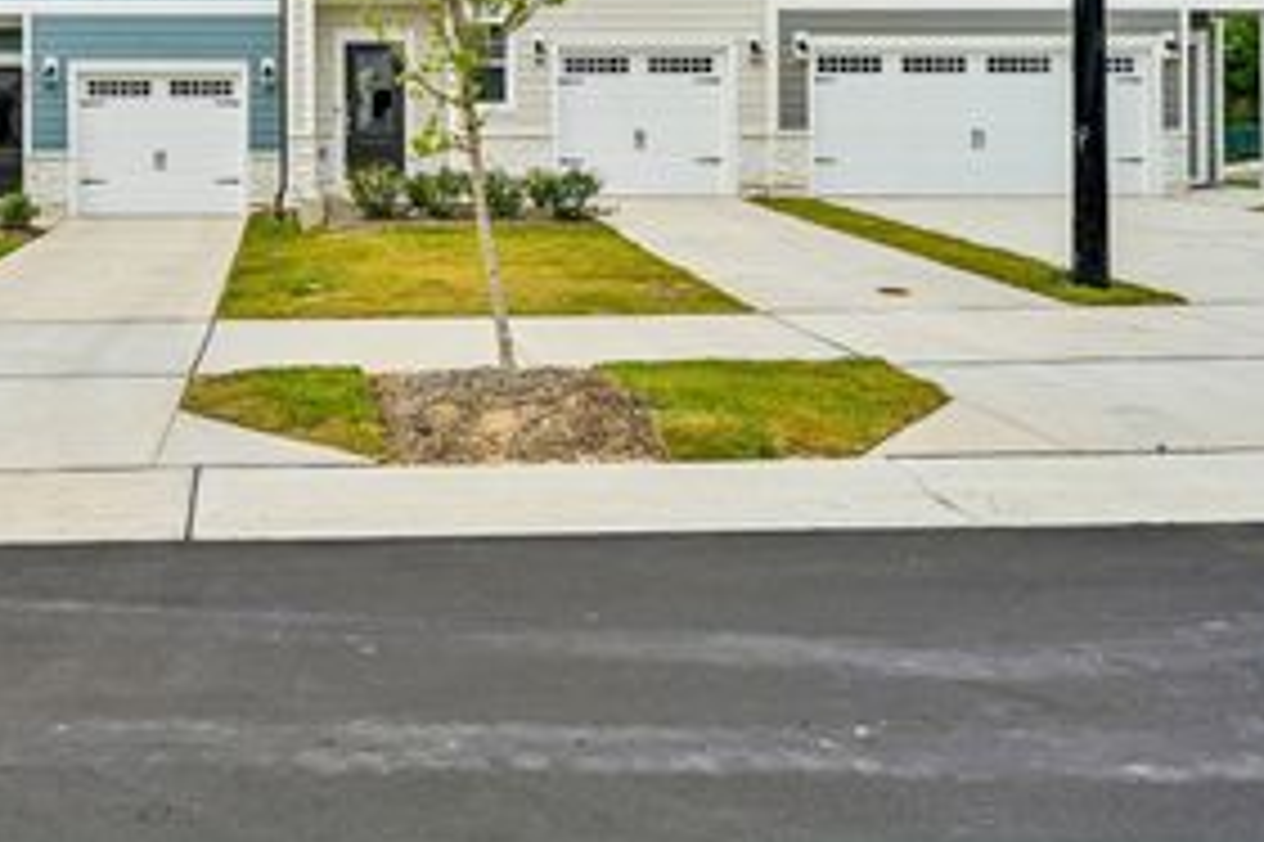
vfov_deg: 37.7
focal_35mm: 33
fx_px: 1154
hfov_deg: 54.2
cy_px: 101
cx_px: 283
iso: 100
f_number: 8
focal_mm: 18.5
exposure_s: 1/500
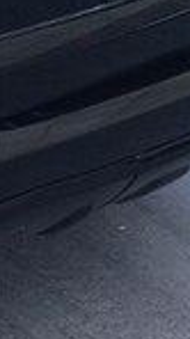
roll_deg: -0.9
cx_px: -314
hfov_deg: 7.8
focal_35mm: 141
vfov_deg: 14.7
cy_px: -70
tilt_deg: -14.3
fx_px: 1266
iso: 32
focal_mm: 4.15
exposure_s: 1/130
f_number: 2.2
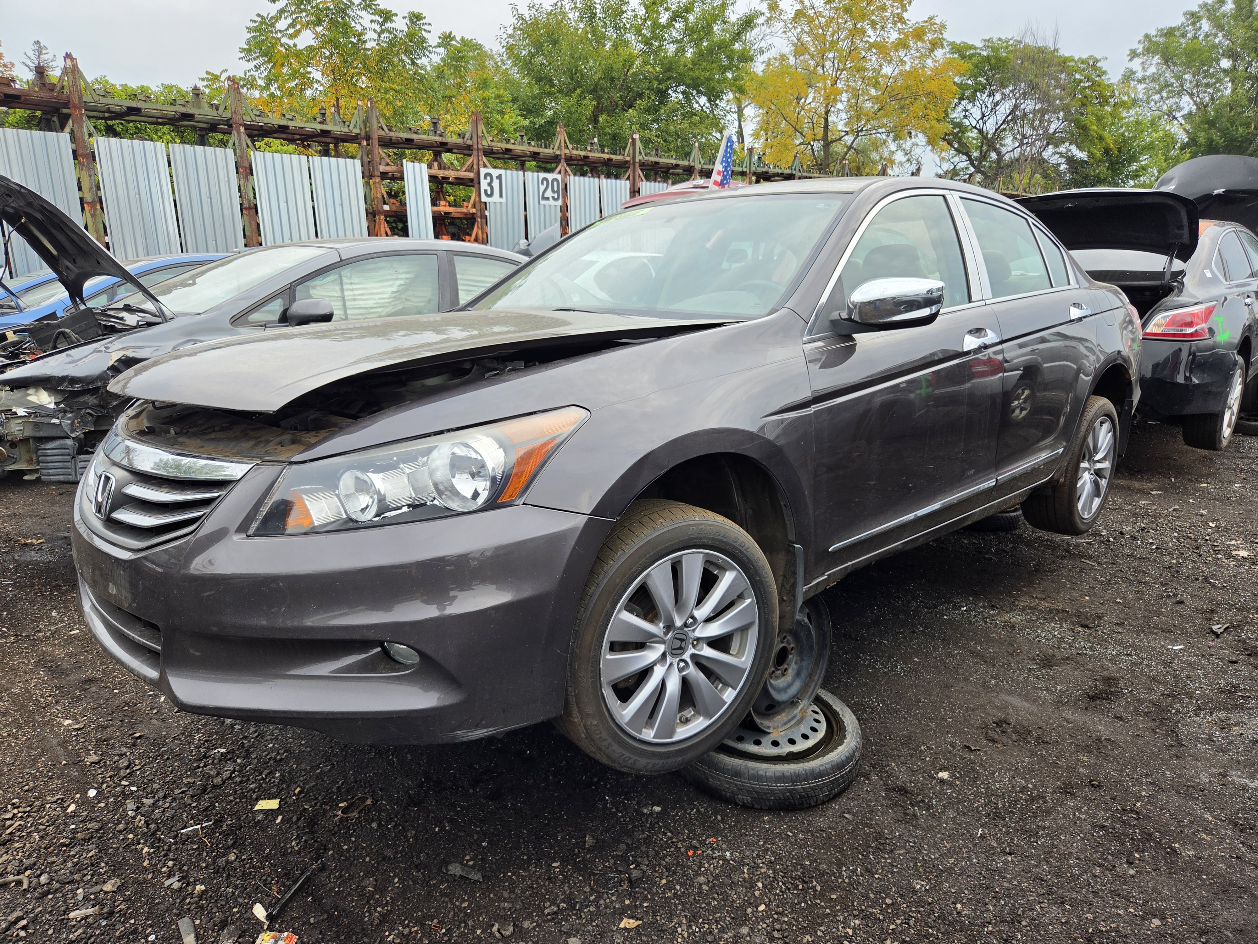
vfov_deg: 58.9
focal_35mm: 23
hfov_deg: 73.9
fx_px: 836
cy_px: 472
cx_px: 629
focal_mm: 5.4
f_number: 1.8
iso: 80
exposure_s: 1/682
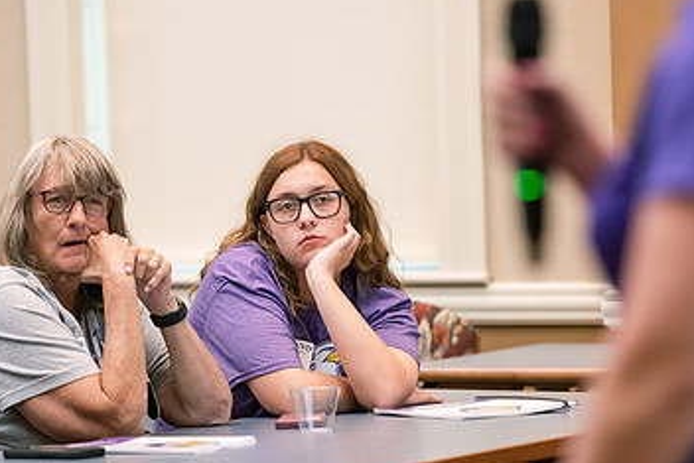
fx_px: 5245
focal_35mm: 272
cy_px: 263
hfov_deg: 7.6
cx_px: 327
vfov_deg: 5.1
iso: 2500
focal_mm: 165
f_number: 2.8
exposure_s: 1/160
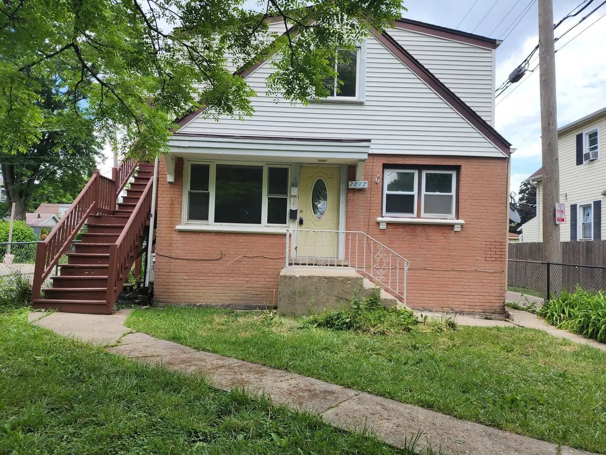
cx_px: 303
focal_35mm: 23
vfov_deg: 58.9
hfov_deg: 73.9
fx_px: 403
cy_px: 228
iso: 12
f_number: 1.8
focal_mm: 6.4
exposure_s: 1/357
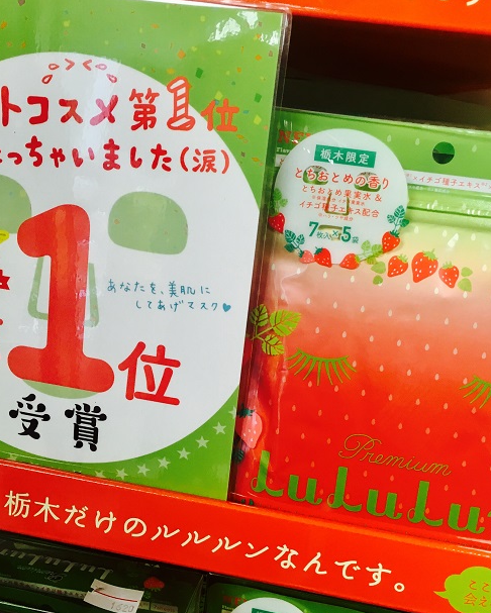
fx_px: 690
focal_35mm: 38
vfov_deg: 47.9
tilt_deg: -23.7
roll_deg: -4.5
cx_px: 259
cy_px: 306
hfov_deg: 39.2
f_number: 2.2
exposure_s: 1/33
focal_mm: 4.15
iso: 64
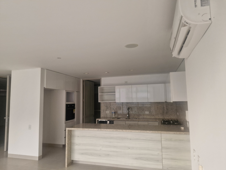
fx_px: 150
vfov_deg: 58.9
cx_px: 113
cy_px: 85
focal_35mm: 23
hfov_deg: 73.9
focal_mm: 5.54
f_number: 1.8
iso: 200
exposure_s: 1/120
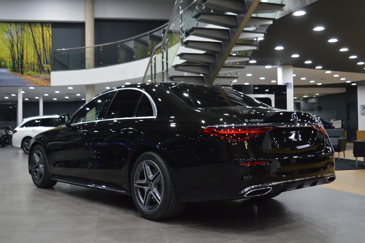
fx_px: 395
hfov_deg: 49.6
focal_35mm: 39
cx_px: 182
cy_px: 122
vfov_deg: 34.2
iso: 400
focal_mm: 26
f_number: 5
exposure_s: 1/100
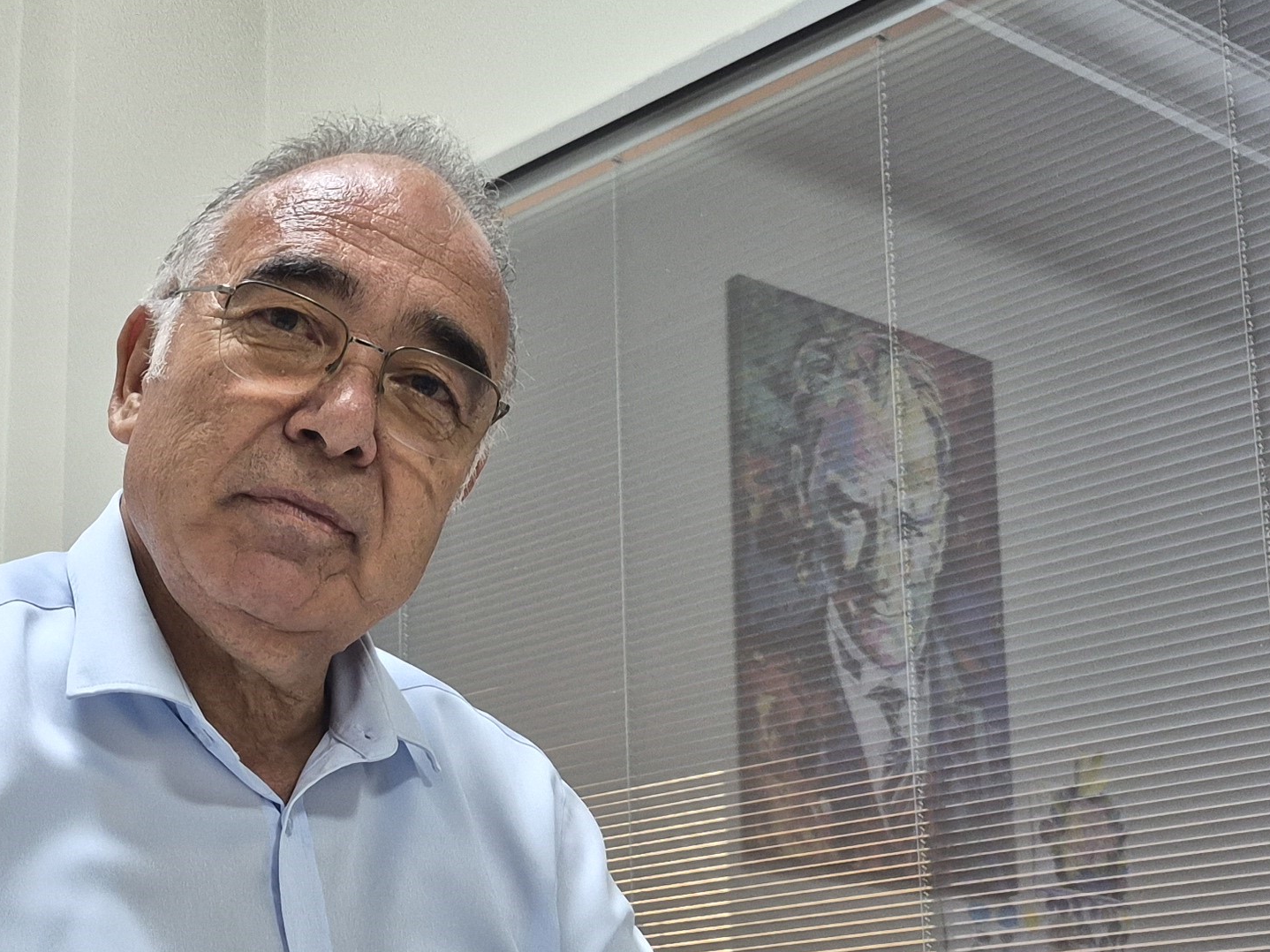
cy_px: 715
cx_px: 223
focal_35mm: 64
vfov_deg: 22.7
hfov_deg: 29.5
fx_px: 2348
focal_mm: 5.4
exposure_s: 1/100
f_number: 1.8
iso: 320
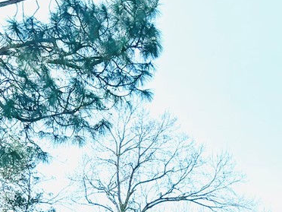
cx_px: 556
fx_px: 1075
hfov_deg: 13.0
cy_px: 477
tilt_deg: -1.3
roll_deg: -1.1
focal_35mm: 132
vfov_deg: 10.1
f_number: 1.78
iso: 80
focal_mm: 6.86
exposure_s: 1/4310
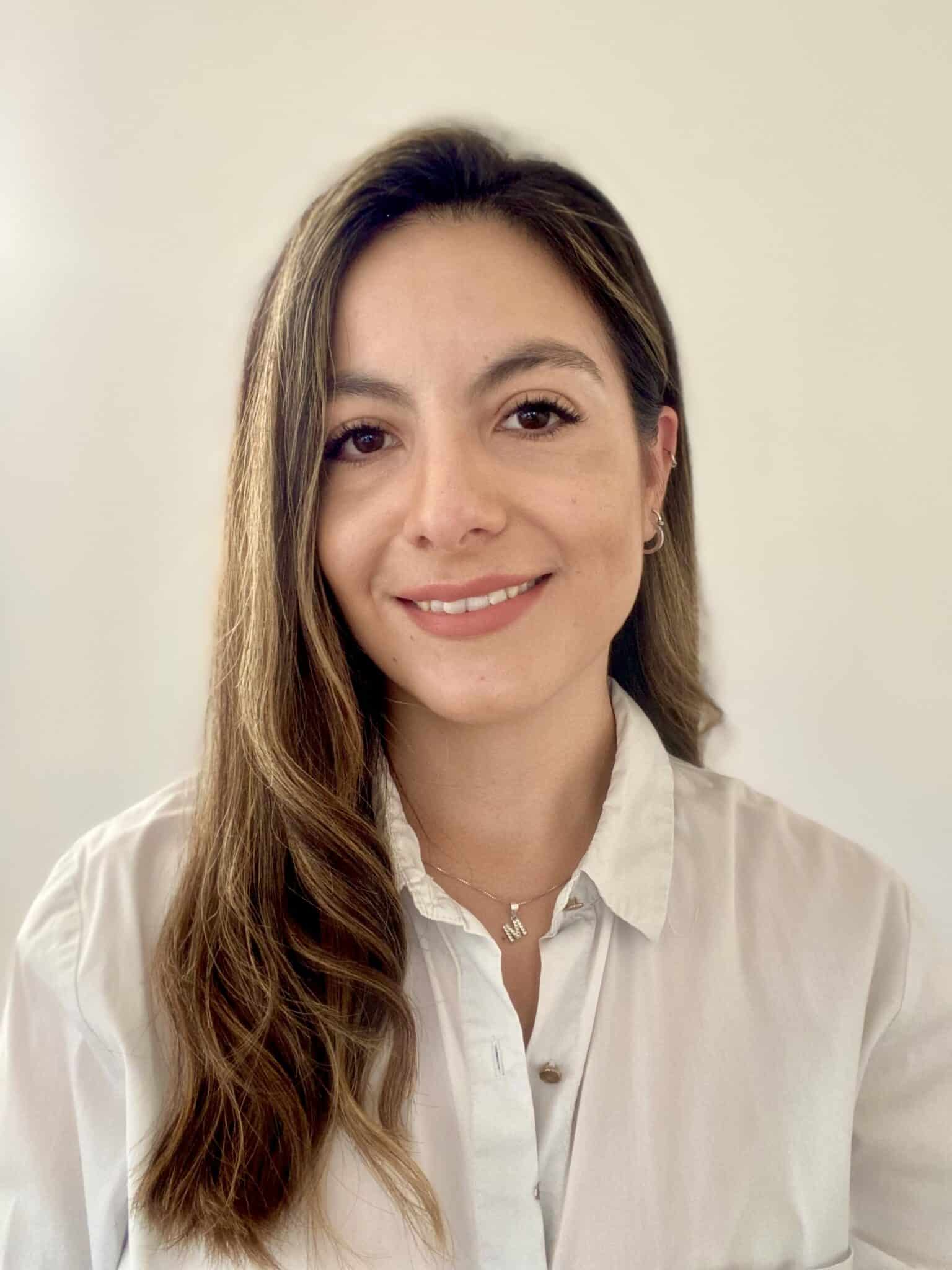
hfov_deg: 46.8
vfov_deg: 60.0
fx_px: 1100
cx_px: 476
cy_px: 635
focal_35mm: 30
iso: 125
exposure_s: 1/60
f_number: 2.2
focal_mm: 2.71
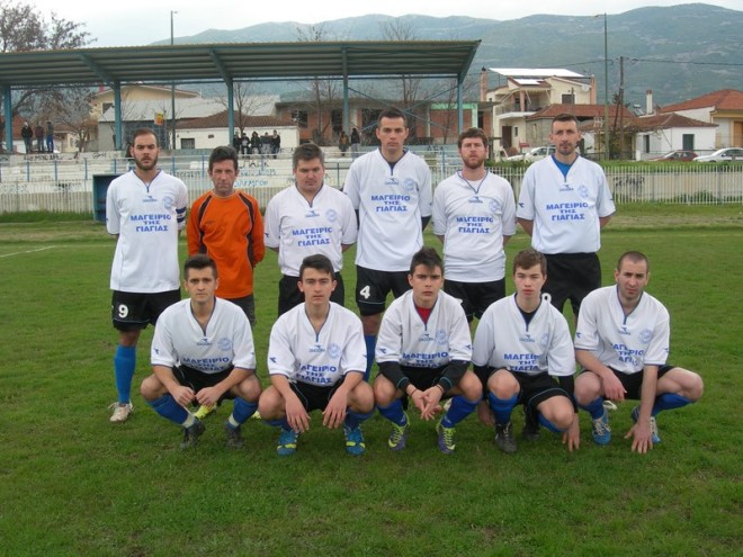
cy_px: 278
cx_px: 372
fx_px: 880
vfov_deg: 35.1
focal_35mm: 41
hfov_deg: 45.8
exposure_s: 1/138
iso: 50
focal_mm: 8.5
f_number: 4.9
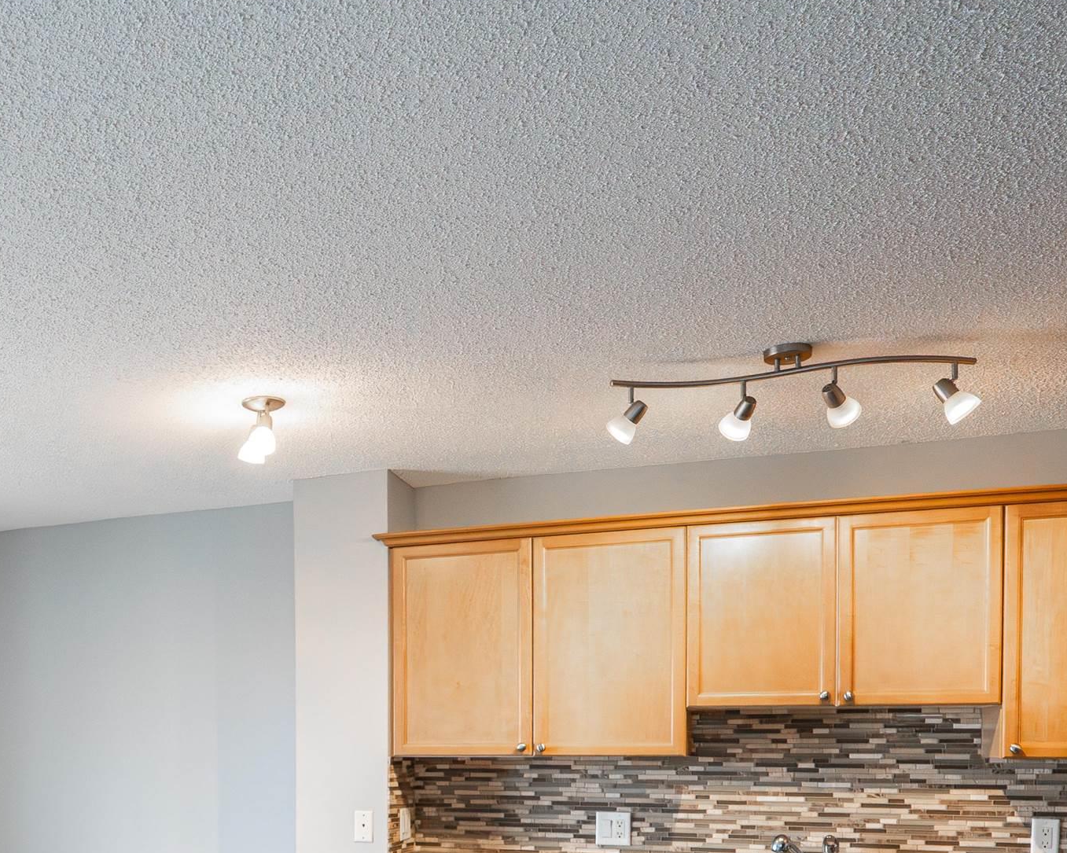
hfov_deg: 49.8
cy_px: 781
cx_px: 218
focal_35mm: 34
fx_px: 1073
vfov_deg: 39.9
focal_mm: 16
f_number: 8
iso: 10000
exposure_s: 1/160
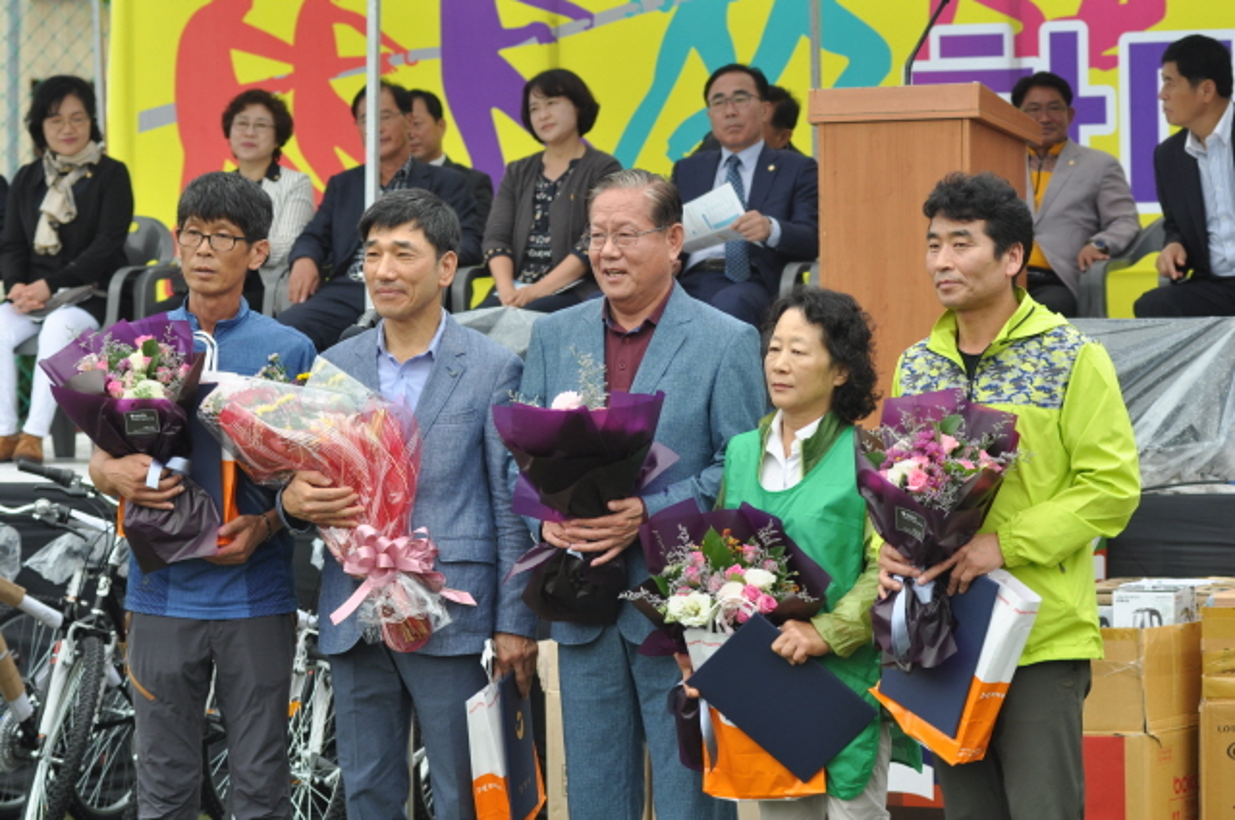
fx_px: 5962
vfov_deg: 7.9
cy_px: 410
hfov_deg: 11.8
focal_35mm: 174
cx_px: 618
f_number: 5
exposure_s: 1/250
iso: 200
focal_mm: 116
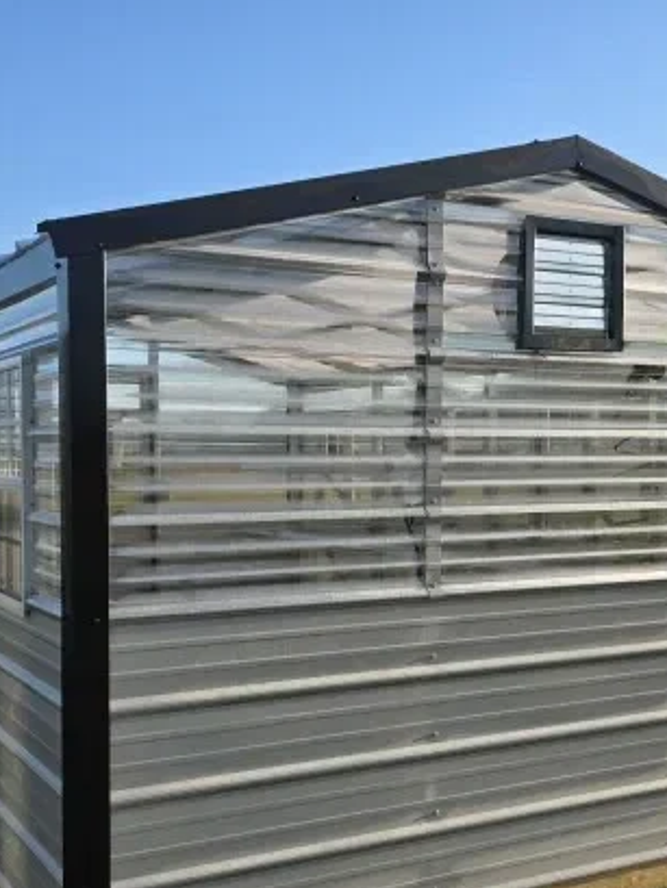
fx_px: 1156
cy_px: 521
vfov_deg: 41.9
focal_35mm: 45
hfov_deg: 32.2
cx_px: 352
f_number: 1.7
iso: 80
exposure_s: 1/2476
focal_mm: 6.3
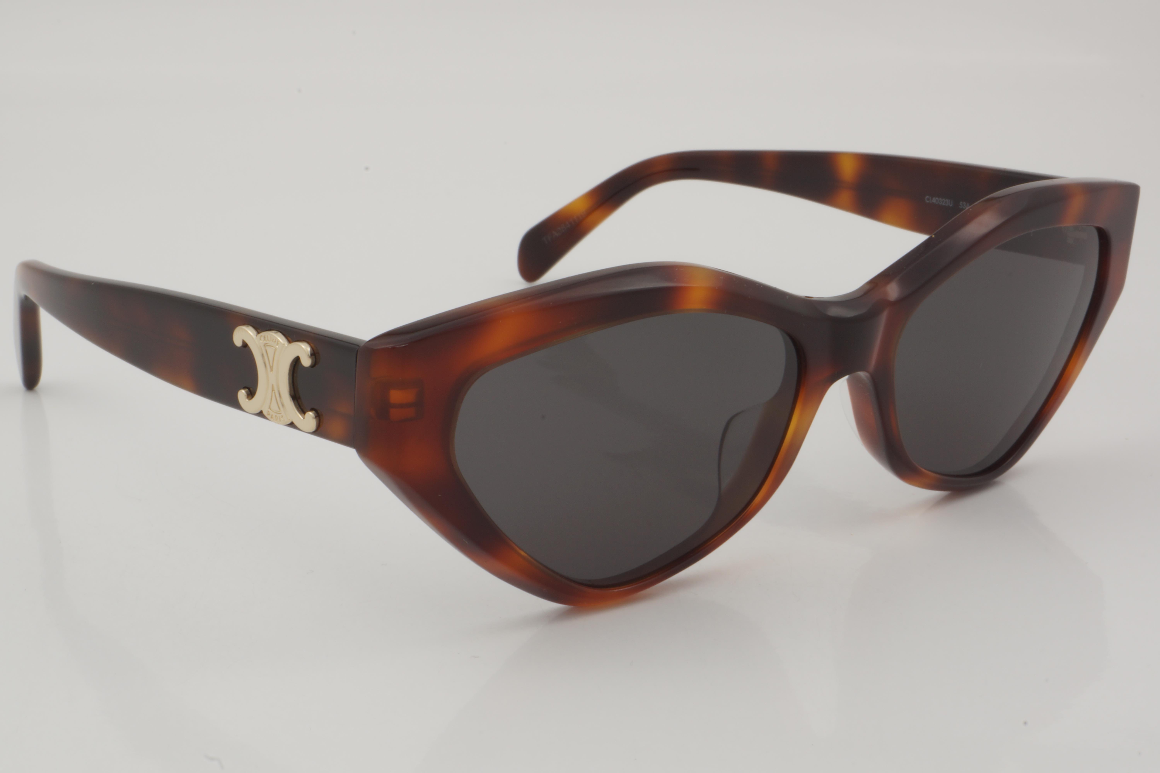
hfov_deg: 27.0
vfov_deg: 18.2
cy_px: 386
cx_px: 580
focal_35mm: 75
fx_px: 2416
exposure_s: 1/3
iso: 100
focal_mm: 50
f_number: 32
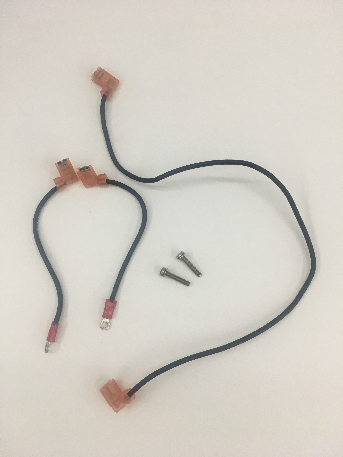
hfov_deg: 48.2
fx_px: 383
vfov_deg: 61.7
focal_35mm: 29
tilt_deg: -82.3
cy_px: 228
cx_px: 172
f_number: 2.2
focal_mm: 4.15
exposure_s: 1/33
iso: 32
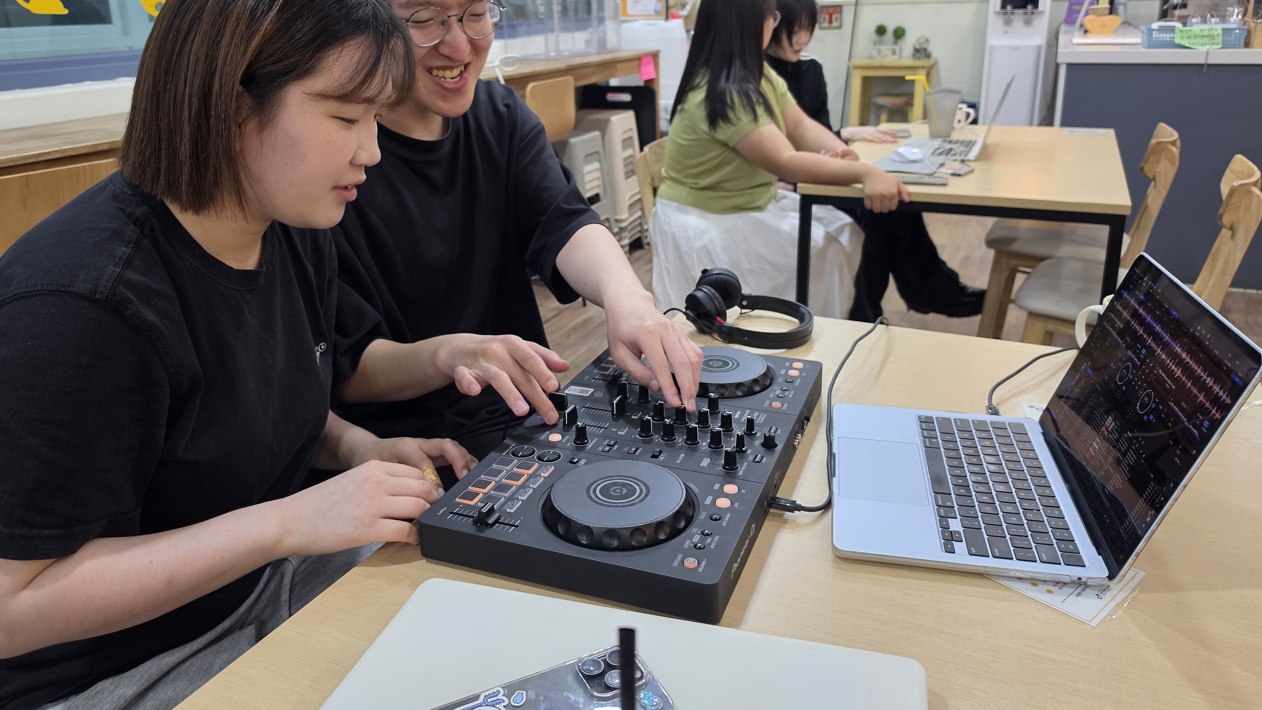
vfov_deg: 44.1
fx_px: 870
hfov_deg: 71.9
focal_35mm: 26
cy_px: 274
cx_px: 626
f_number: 1.4
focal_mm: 6.5
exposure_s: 1/120
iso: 200
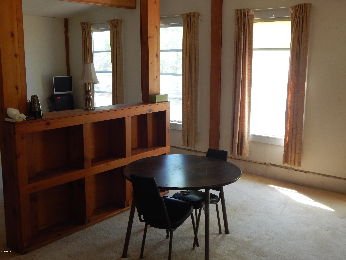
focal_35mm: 38
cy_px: 130
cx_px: 173
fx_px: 380
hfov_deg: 49.0
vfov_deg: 37.7
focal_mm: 6.8
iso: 200
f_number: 3.4
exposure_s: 1/30
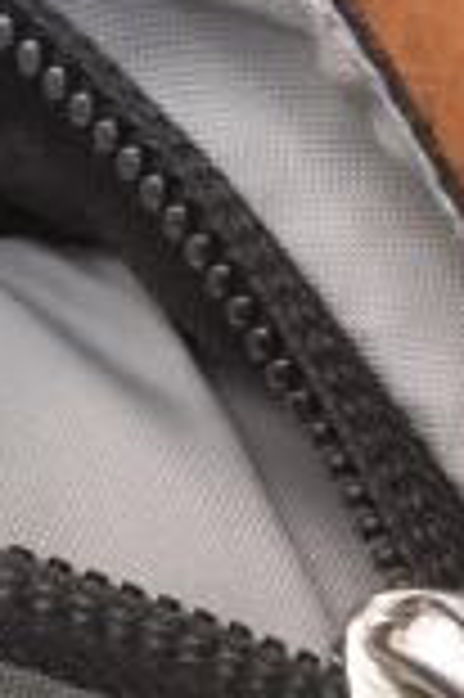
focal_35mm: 78
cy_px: 878
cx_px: 581
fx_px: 1511
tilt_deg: -47.2
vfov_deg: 23.4
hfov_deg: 16.6
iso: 400
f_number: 2.2
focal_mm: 4.15
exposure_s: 1/15
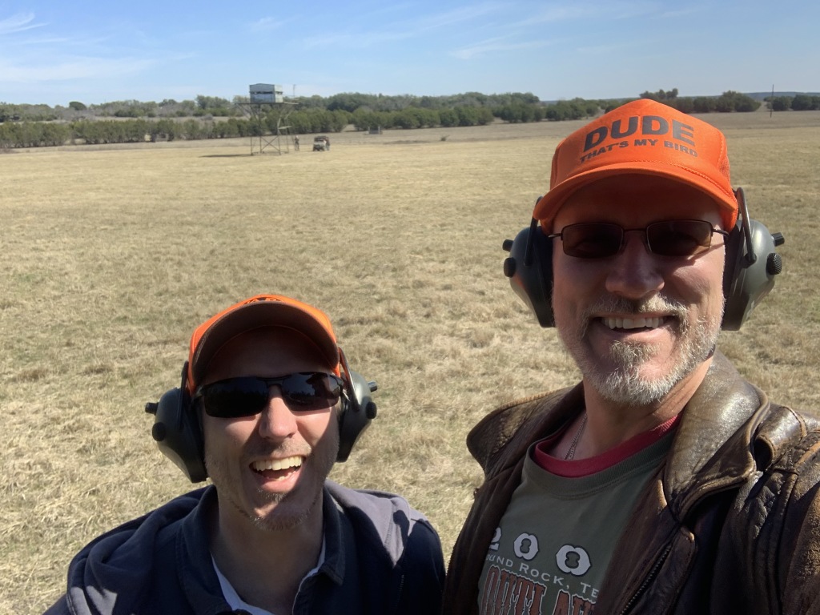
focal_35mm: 32
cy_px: 308
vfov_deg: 44.2
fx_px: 758
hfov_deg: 56.8
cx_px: 410
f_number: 2.2
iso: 16
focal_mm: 2.87
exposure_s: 1/488
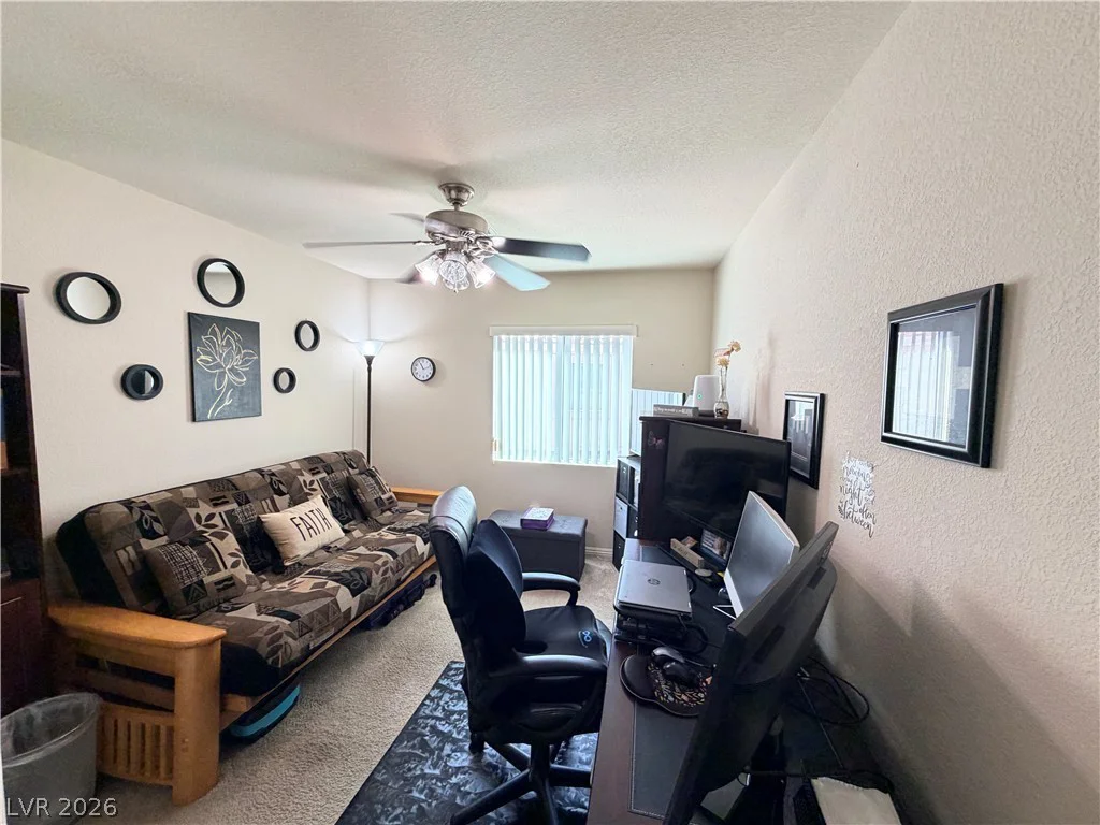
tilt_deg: -4.8
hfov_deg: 102.1
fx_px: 445
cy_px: 412
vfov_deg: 85.7
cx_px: 550
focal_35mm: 14
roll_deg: -0.4
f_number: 2.2
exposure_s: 1/60
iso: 160
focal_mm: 2.22
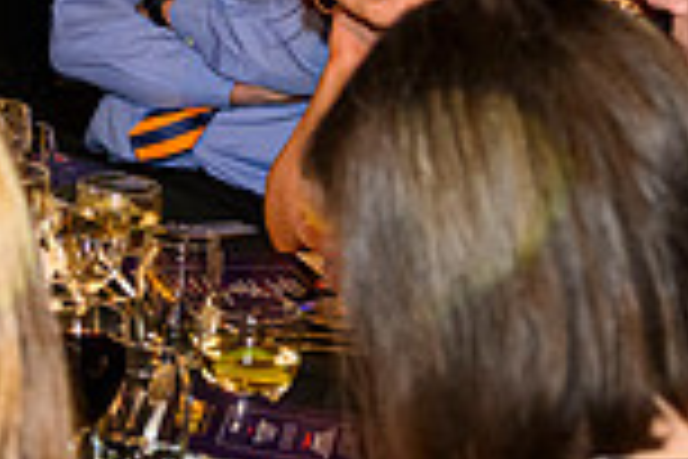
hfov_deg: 13.7
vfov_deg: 10.2
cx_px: -576
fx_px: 2542
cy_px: 2
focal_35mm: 133
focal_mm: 35
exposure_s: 1/160
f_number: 4
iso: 4000
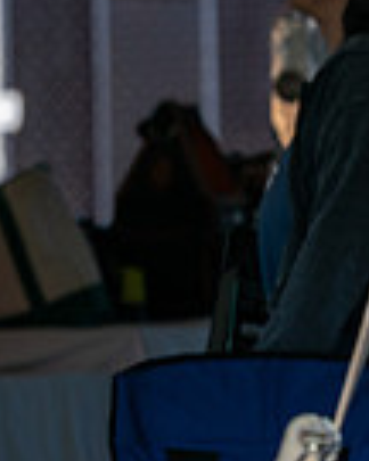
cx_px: -576
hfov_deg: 1.6
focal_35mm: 940
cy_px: 140
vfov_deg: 2.1
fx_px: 12832
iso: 100
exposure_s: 1/1250
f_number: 4.5
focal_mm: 200
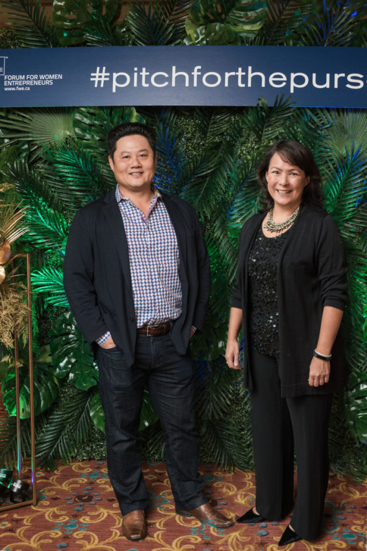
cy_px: 276
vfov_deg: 48.5
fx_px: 611
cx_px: 184
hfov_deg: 33.4
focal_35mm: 40
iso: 800
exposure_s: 1/160
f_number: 4.5
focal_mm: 40
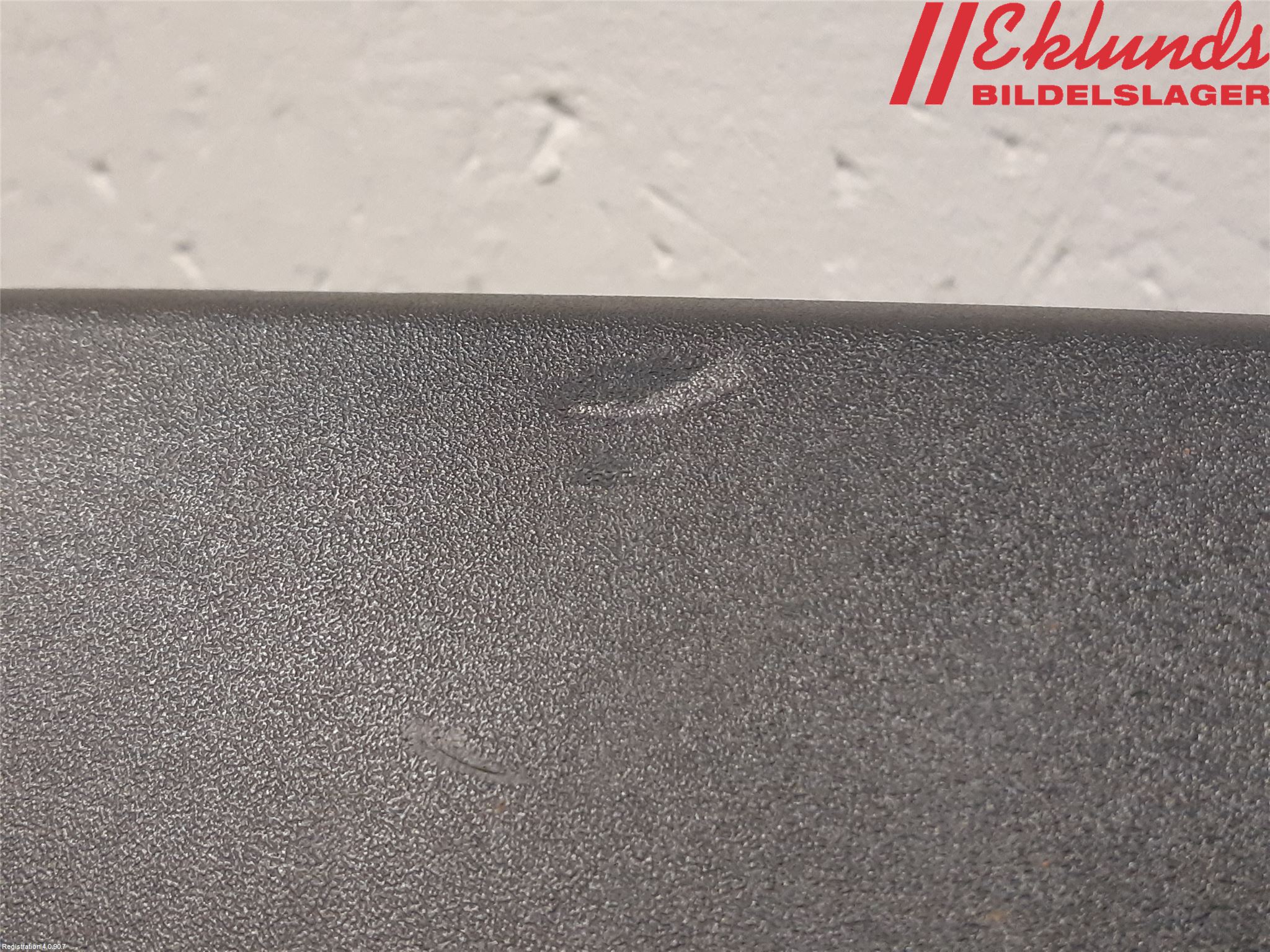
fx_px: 954
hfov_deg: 67.3
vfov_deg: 53.1
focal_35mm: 26
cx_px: 635
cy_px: 476
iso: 250
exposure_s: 1/50
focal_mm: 3.93
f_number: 1.7
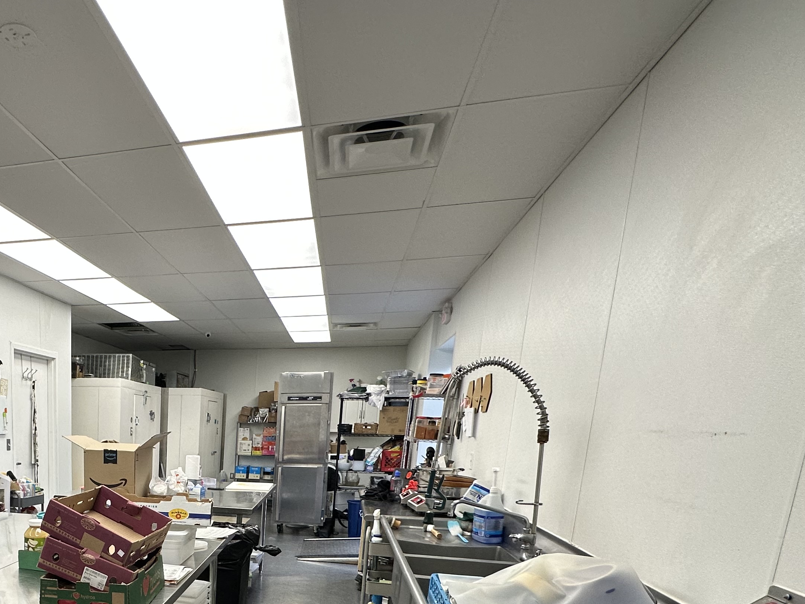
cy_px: 547
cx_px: 137
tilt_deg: -11.4
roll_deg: -1.2
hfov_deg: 60.6
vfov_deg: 47.5
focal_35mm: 26
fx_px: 605
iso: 125
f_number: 2.2
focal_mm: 2.22
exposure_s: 1/120
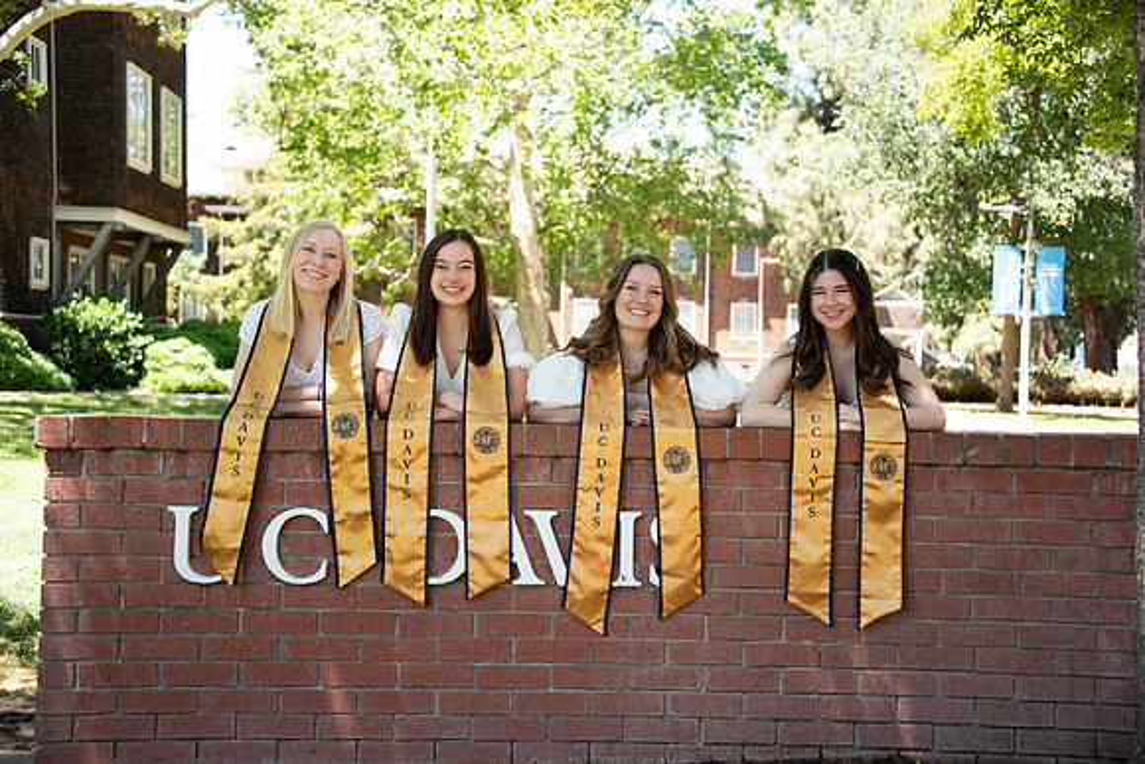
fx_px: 1527
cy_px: 382
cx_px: 572
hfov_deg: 41.1
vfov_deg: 28.1
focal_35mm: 48
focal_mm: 48
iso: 640
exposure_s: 1/500
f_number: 4.2
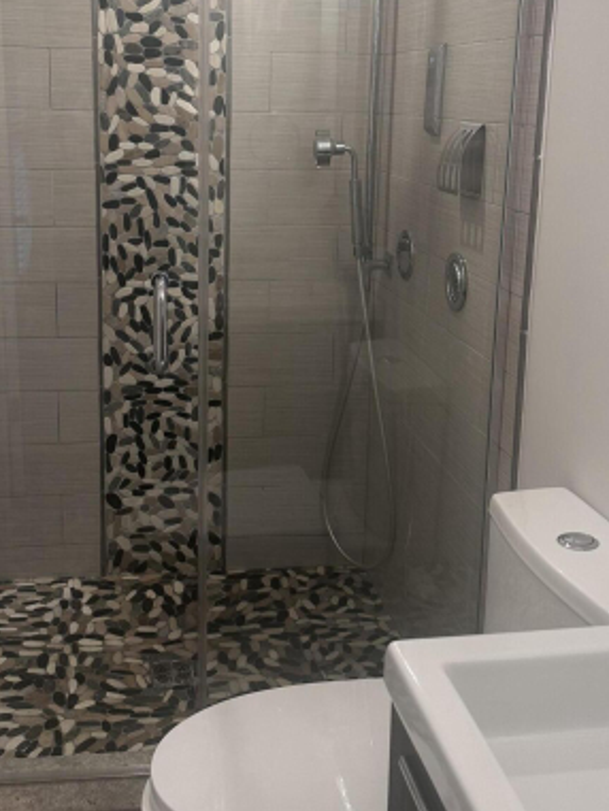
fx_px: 985
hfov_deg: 34.2
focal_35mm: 42
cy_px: 305
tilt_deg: -12.8
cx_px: 224
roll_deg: -1.2
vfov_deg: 44.4
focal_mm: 6.86
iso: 125
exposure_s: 1/60
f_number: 1.78
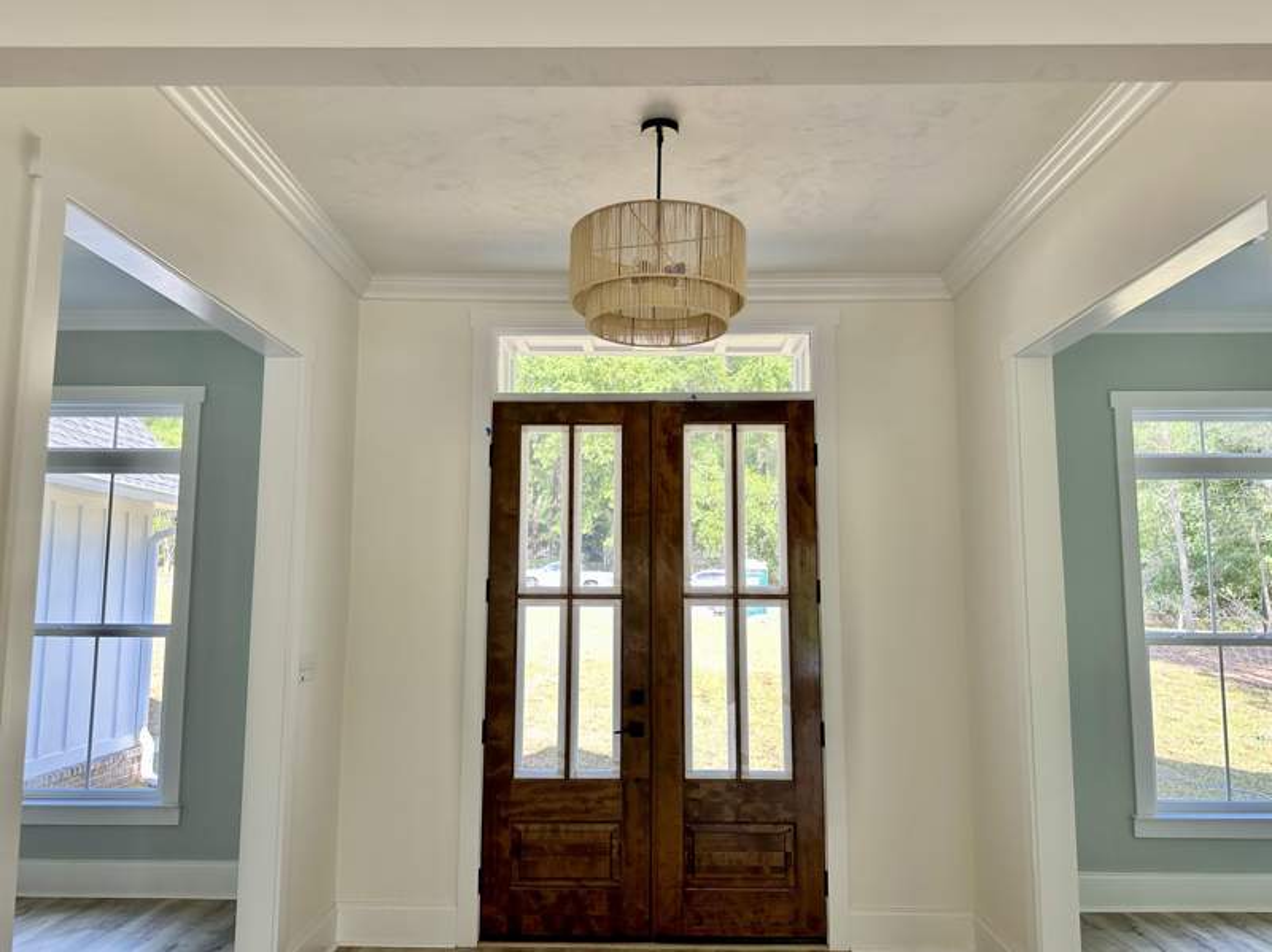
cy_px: 476
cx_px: 636
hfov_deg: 71.6
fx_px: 881
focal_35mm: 24
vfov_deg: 56.8
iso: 100
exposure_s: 1/163
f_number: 1.78
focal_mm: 6.86
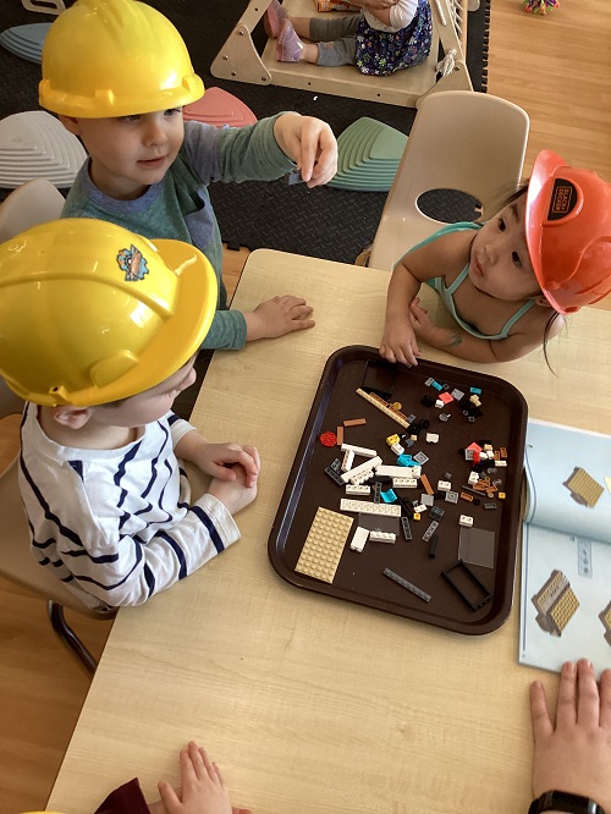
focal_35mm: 31
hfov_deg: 45.5
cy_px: 407
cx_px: 306
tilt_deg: -52.3
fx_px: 729
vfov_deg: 58.3
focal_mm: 3.3
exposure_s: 1/50
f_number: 2.4
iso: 160
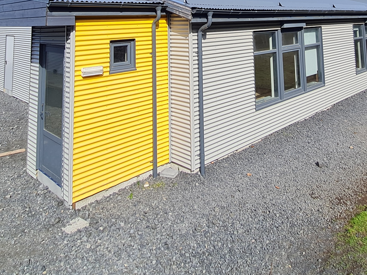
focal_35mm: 30
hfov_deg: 59.9
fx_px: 318
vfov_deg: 38.9
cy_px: -24
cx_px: 196
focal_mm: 1.74
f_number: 2.2
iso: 40
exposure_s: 1/1255
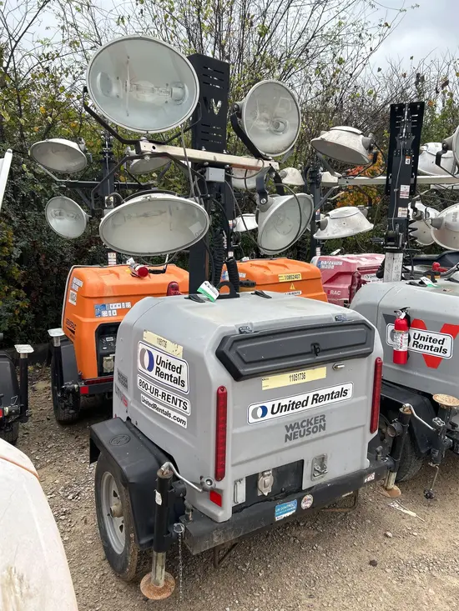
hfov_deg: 53.1
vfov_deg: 67.3
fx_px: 460
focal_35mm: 26
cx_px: 230
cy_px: 306
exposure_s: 1/1058
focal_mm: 5.7
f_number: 1.5
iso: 50
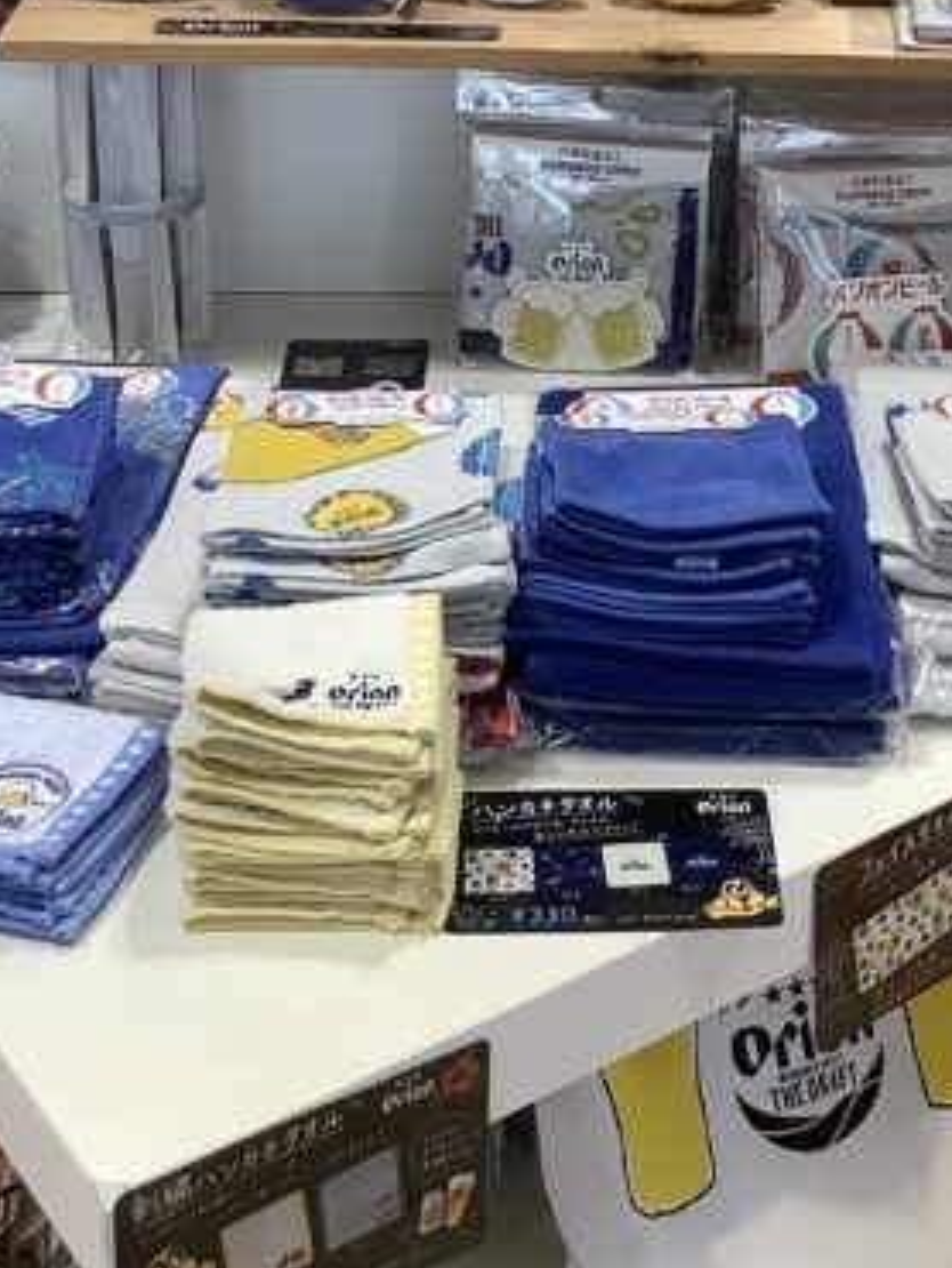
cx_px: 685
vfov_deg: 28.2
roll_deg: -1.5
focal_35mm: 67
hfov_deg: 21.8
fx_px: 2454
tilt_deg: -22.9
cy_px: 202
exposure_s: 1/120
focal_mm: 3.3
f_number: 2.4
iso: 80
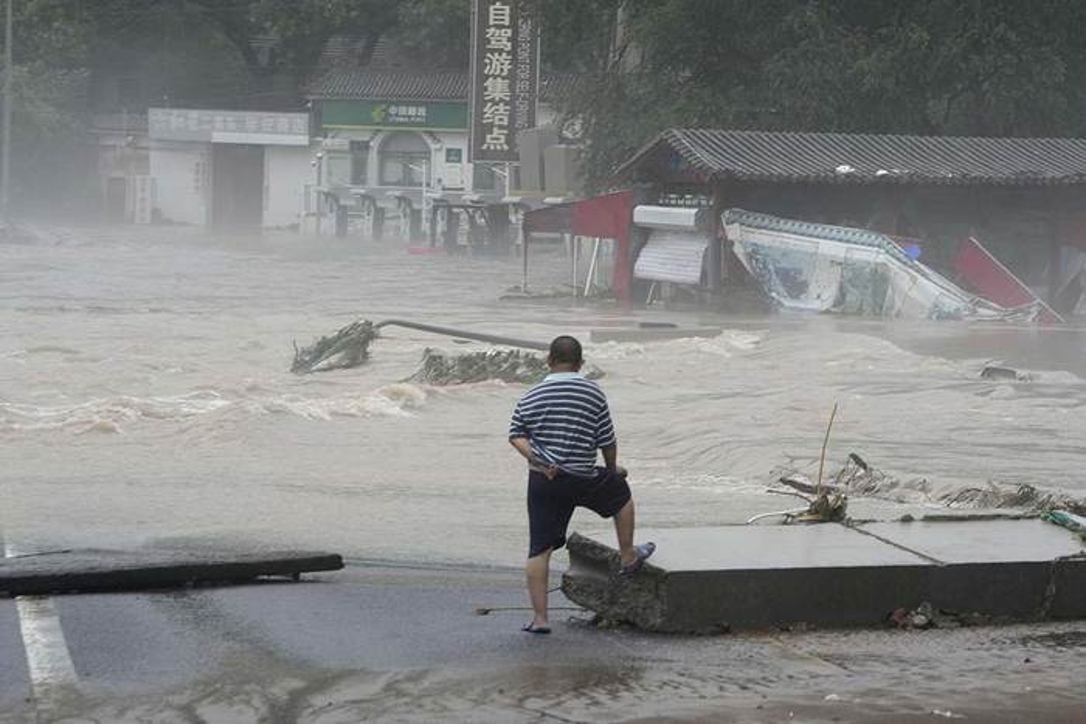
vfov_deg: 9.9
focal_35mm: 138
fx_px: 4164
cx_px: 543
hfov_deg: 14.9
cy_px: 362
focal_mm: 138
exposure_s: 1/640
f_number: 8
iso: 800
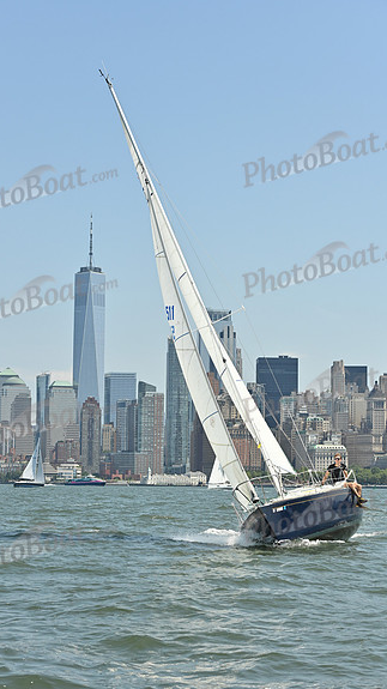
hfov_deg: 16.3
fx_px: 1351
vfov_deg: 28.6
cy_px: 346
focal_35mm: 74
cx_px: 180
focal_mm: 70
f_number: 8
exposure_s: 1/1250
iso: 320
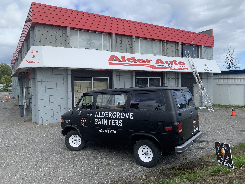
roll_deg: +1.6
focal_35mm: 27
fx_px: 191
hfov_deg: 65.3
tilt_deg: -2.2
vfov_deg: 51.3
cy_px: 89
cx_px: 125
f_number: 1.8
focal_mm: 4.25
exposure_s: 1/1536
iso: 25
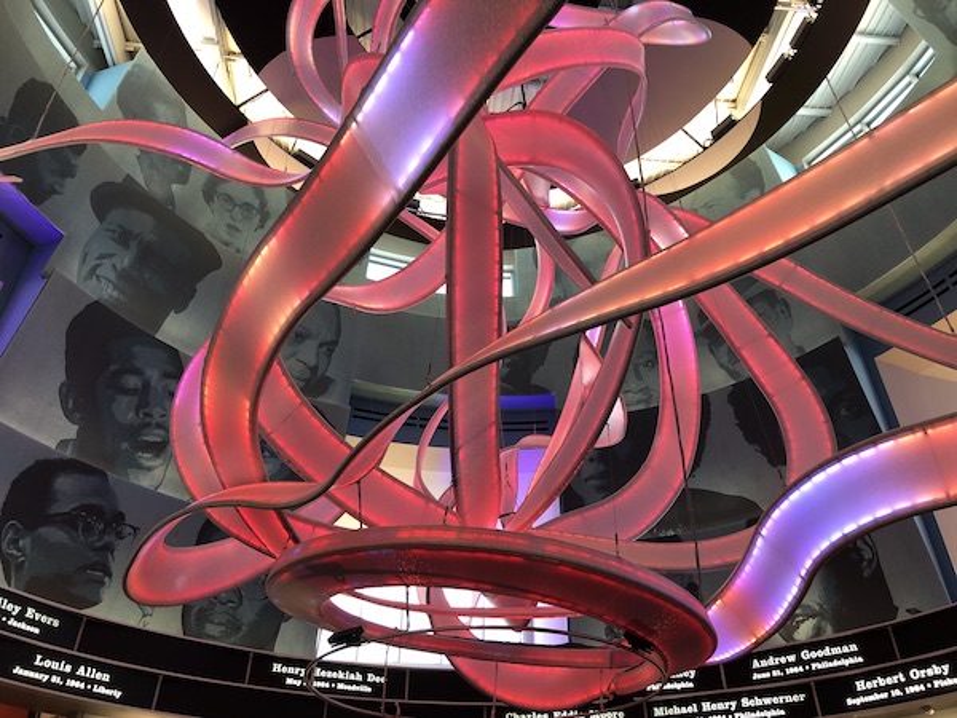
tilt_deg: +36.6
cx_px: 478
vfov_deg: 49.7
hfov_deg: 63.4
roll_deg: -0.3
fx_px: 774
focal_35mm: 28
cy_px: 359
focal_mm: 4
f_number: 1.8
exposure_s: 1/15
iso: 40
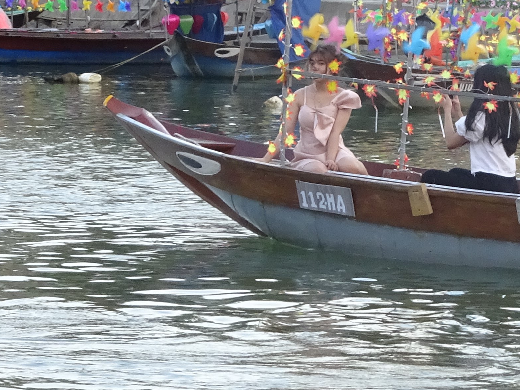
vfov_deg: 5.6
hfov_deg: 7.4
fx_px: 3981
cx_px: 551
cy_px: 30
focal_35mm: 265
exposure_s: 1/100
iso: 250
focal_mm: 14.99
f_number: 5
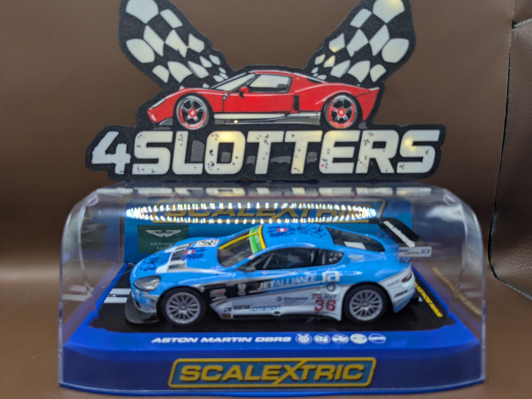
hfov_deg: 65.3
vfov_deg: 51.4
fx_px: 415
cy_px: 200
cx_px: 266
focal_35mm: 27
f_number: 1.73
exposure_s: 1/50
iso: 191
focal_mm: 4.38
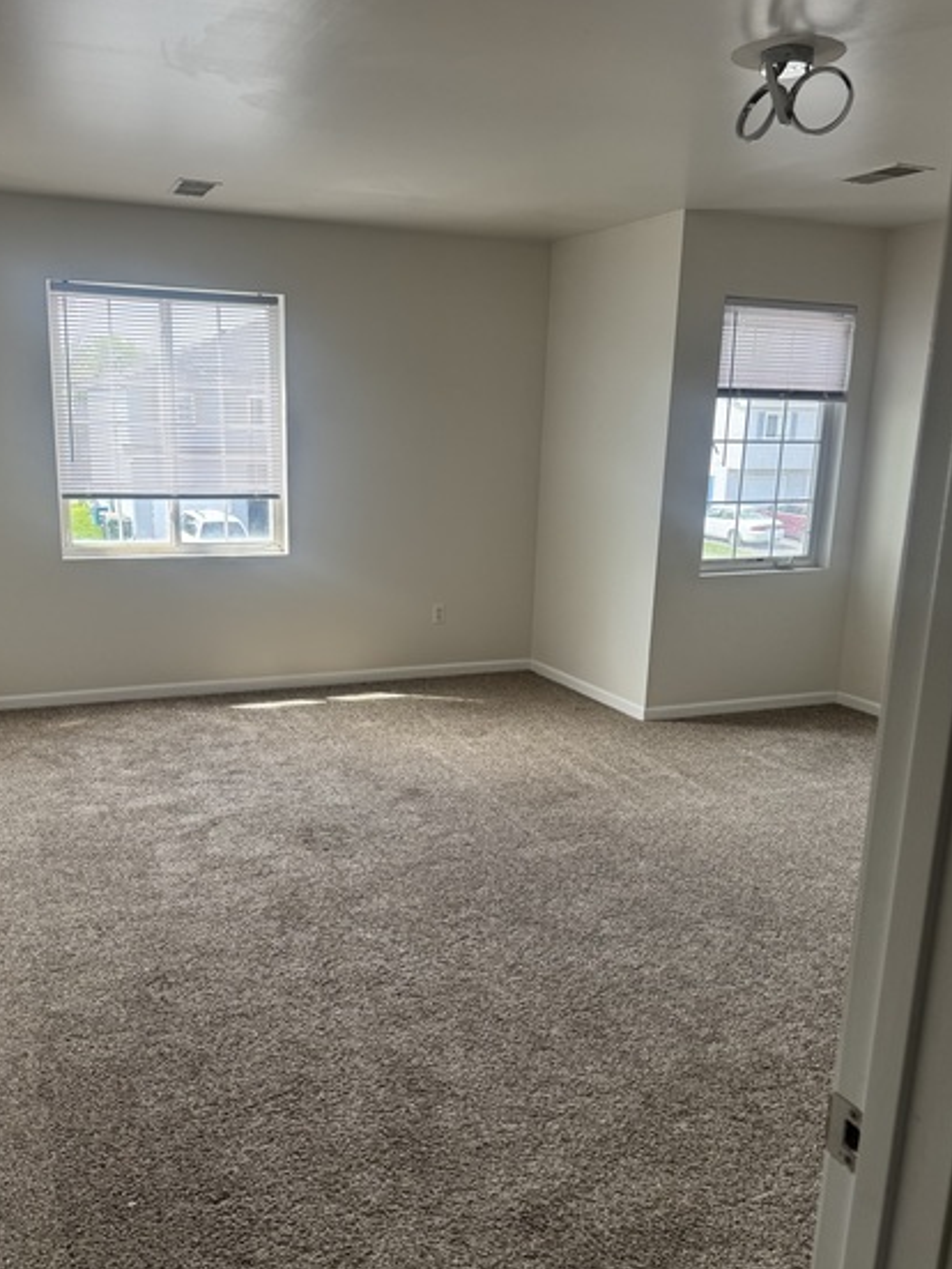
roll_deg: -1.4
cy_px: 679
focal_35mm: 29
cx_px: 432
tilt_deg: -12.6
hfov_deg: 48.2
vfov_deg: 61.6
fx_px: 1063
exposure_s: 1/169
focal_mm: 6.76
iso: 80
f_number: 1.78
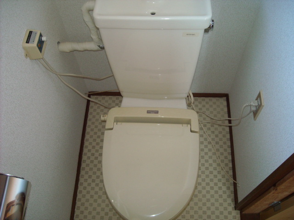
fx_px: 297
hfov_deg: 52.6
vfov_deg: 40.7
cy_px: 110
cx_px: 147
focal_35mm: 35
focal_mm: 5.7
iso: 200
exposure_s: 1/52
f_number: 2.8
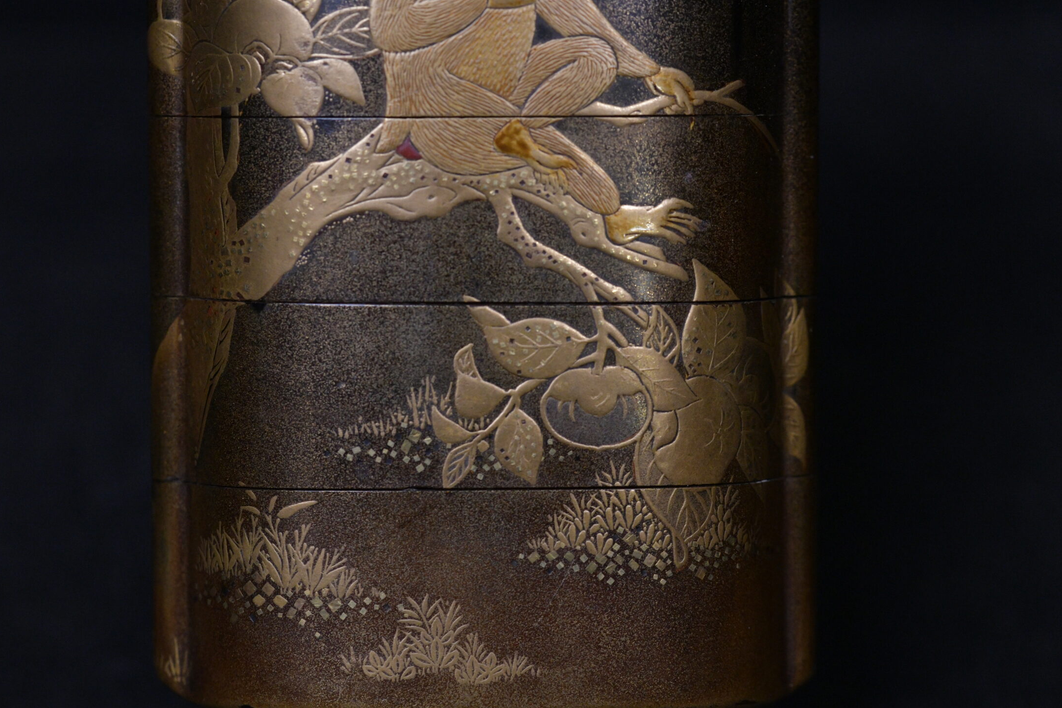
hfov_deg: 16.5
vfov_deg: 11.1
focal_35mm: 124
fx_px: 3657
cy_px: 324
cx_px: 457
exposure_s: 1/125
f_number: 10
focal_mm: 105
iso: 4000
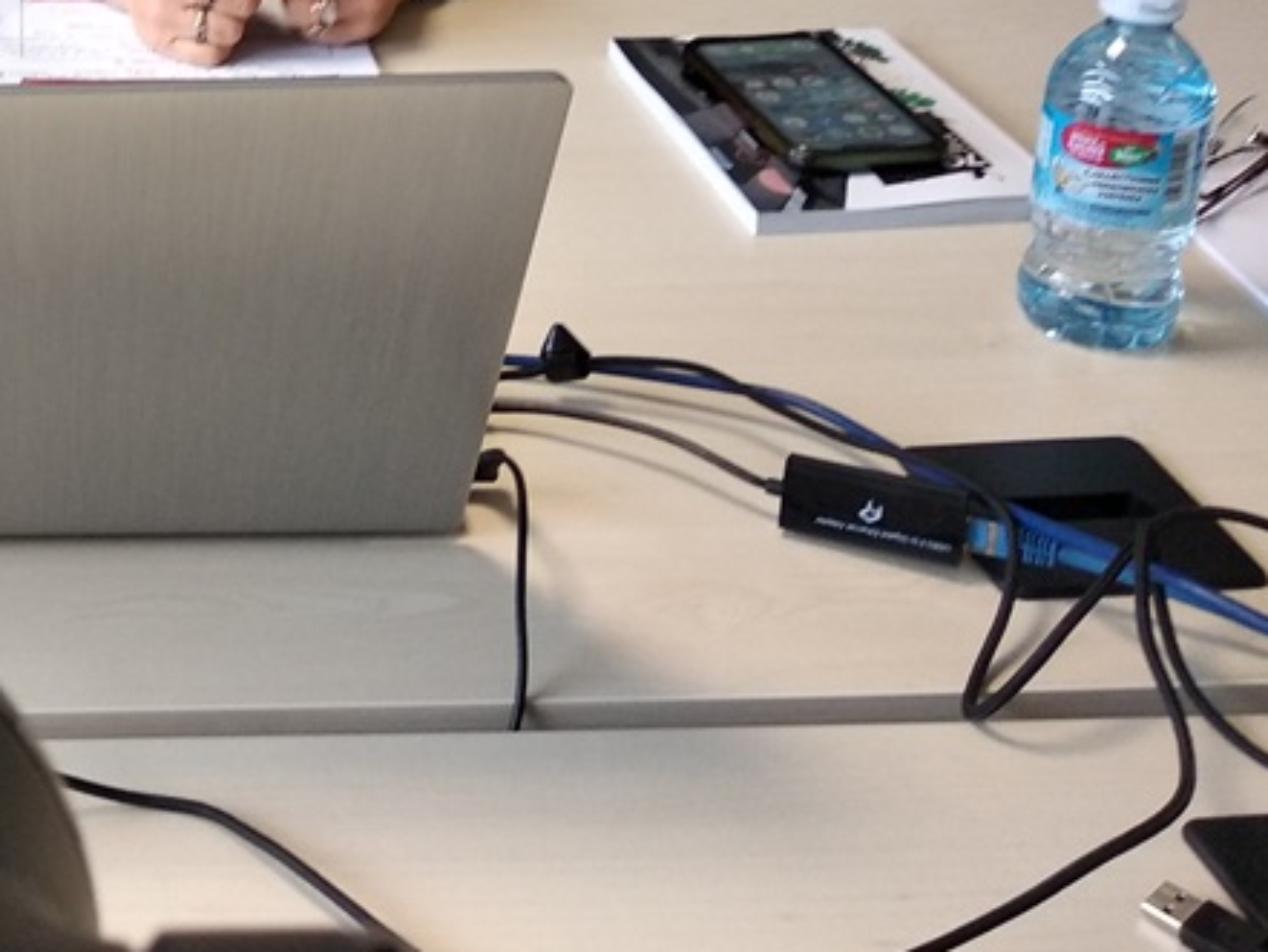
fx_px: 2162
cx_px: -109
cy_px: 3
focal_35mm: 59
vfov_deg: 23.8
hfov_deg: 29.6
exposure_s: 1/50
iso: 500
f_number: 2.2
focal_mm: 3.81
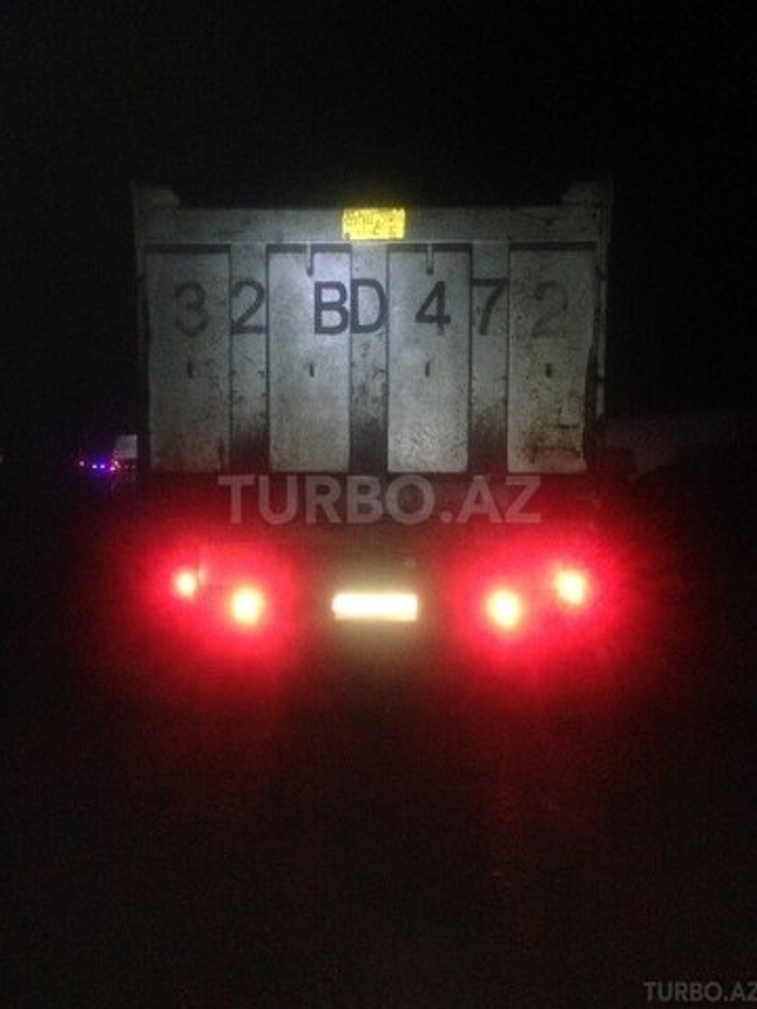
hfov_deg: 41.8
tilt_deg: +0.7
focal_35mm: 34
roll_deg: +0.3
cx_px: 380
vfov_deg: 53.9
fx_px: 991
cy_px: 499
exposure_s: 1/16
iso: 800
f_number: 2.4
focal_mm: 4.12
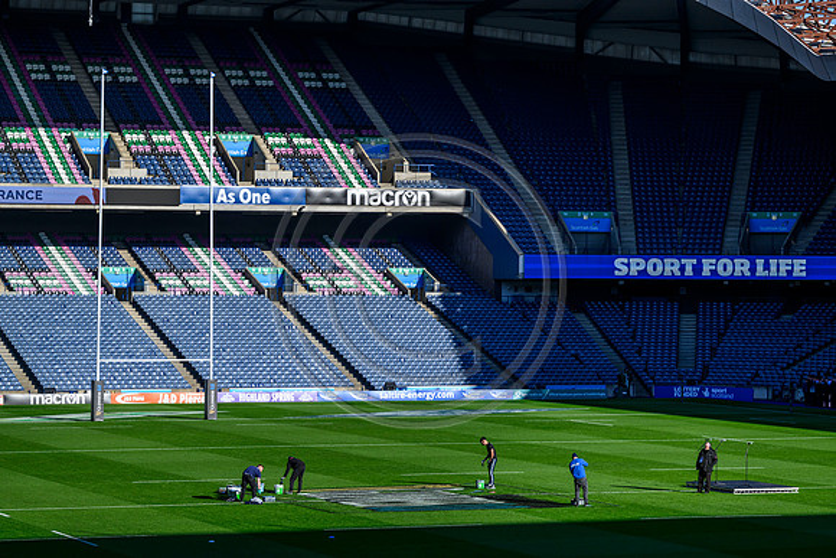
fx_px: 2903
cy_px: 279
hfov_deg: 16.4
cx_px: 418
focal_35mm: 125
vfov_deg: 11.0
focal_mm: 125
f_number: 3.5
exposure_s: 1/5000
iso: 500
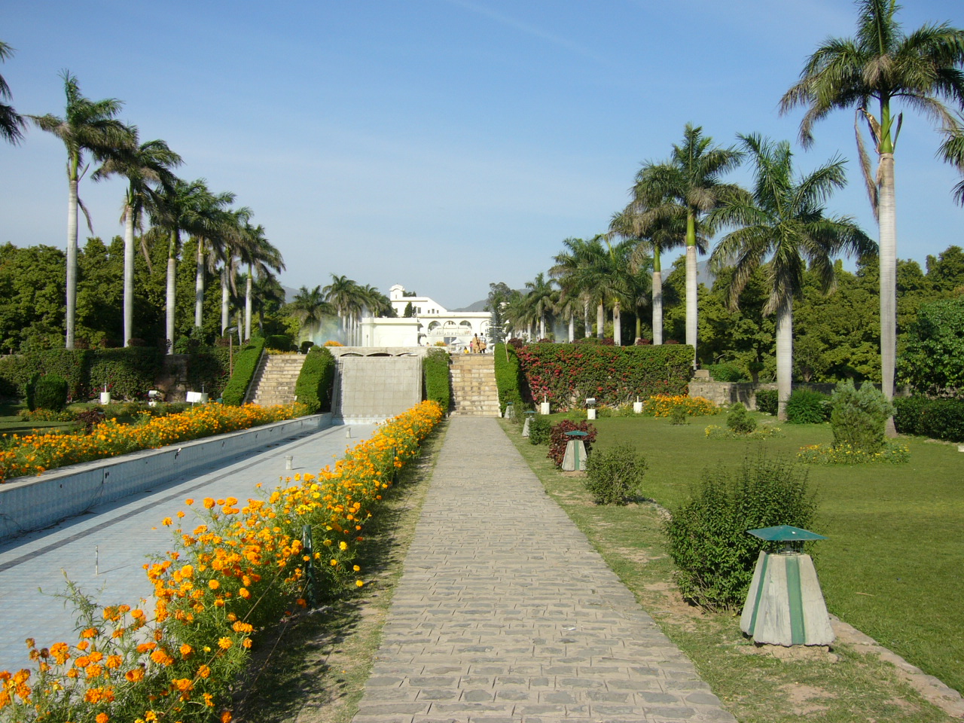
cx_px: 482
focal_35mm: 35
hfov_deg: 52.6
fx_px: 975
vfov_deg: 40.7
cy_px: 362
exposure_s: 1/160
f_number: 8
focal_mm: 5.8
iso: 50
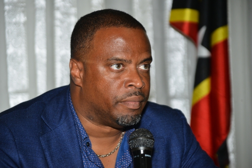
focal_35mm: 140
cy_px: 84
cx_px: 126
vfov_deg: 9.8
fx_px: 980
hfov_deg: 14.7
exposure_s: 1/60
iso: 500
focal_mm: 140
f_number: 6
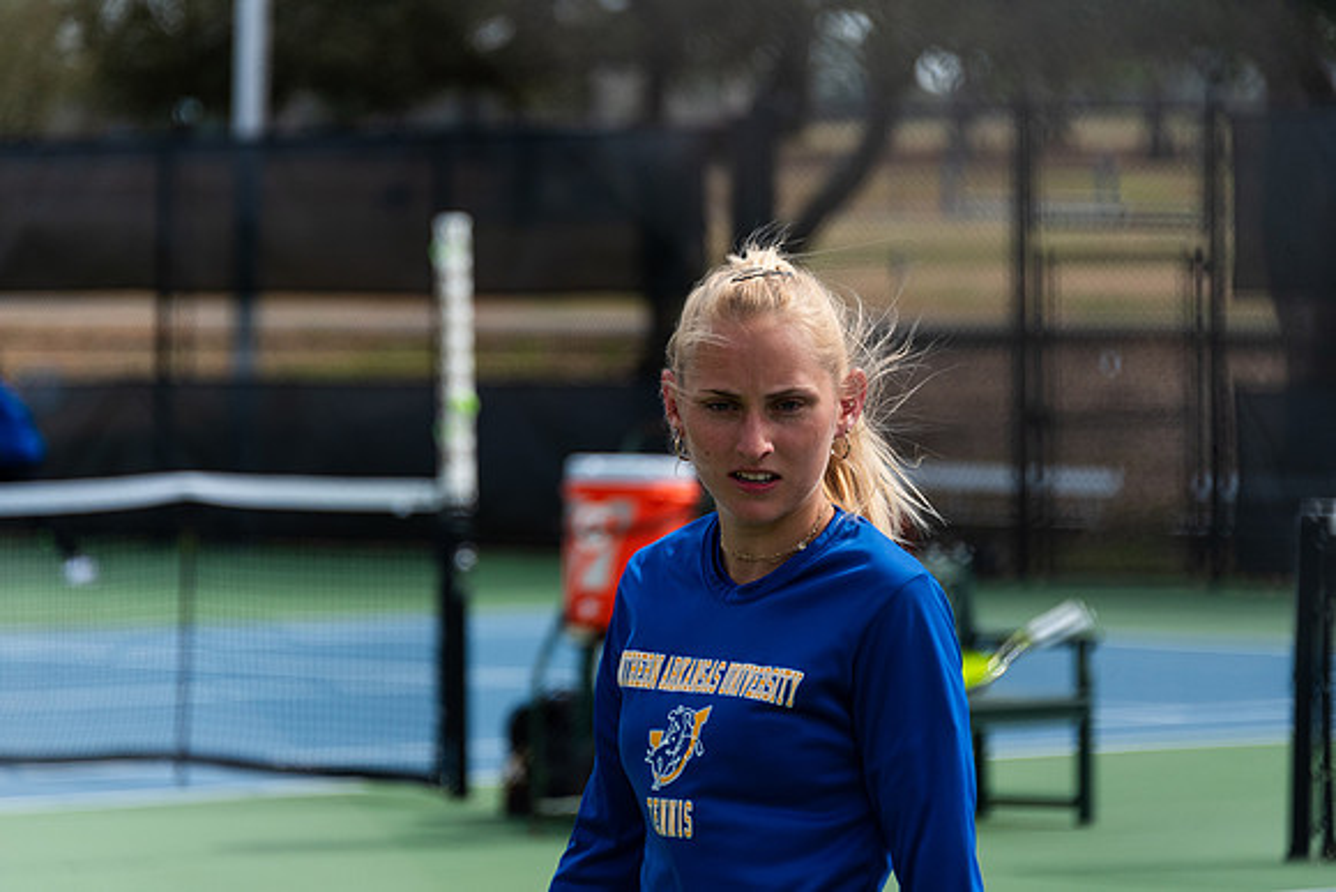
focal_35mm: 200
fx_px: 7414
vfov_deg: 6.9
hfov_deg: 10.3
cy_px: 445
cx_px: 687
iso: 640
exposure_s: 1/2500
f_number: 5.6
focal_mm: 190
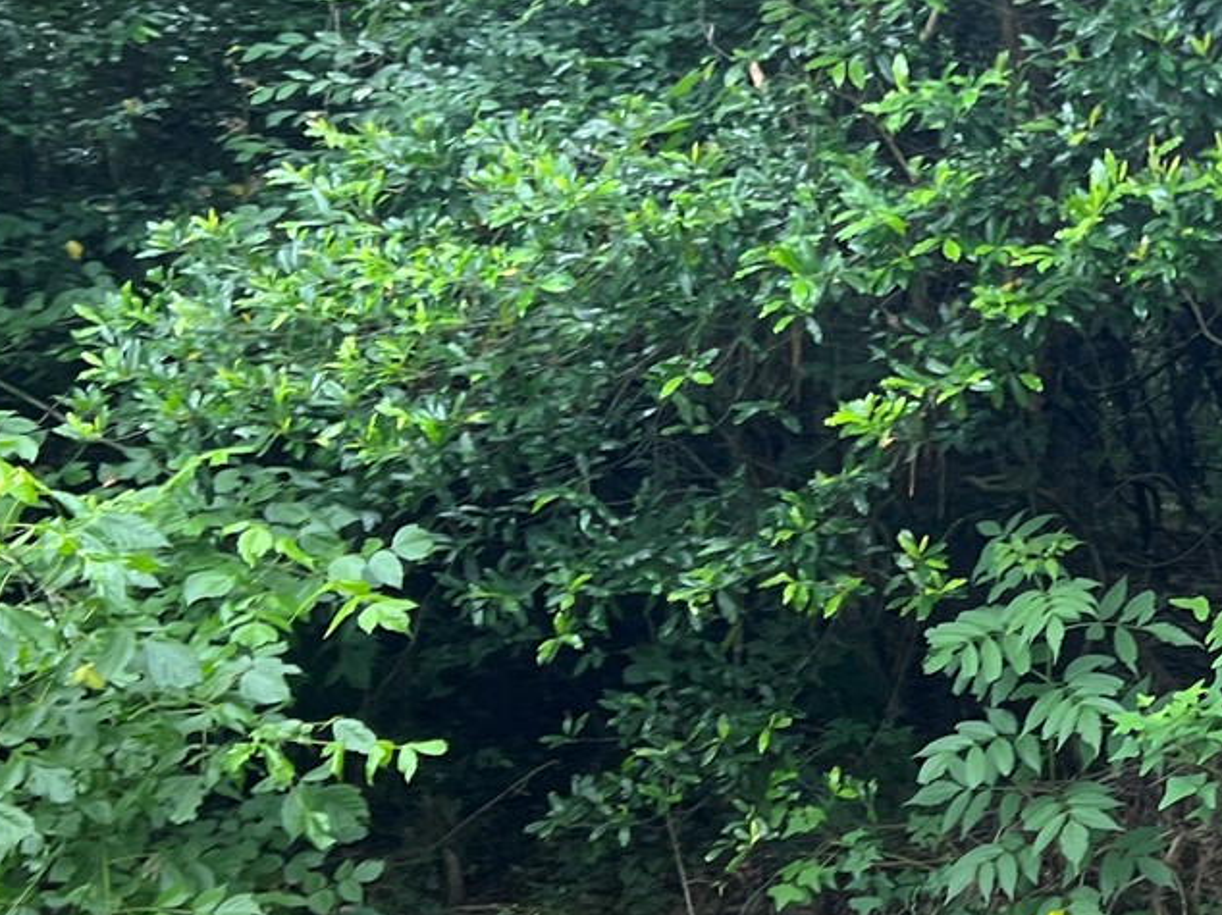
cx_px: 1515
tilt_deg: -5.1
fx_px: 2964
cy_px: 457
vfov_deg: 17.6
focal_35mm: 84
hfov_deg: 21.4
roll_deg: -2.4
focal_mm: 5.7
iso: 64
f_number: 1.5
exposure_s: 1/121
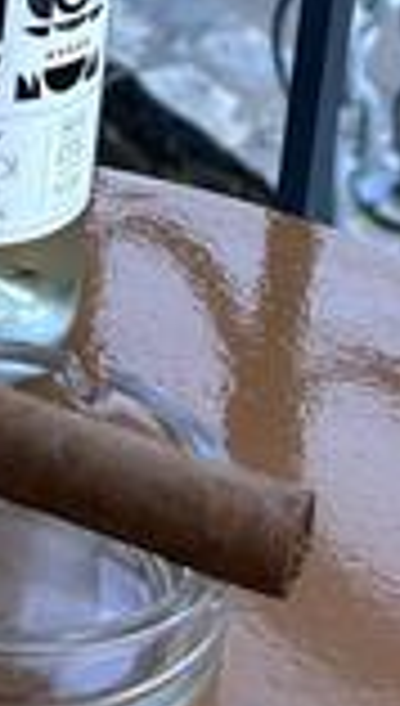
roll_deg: -2.5
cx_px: -18
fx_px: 2024
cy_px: -351
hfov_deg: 11.2
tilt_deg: -18.8
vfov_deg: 17.7
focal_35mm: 108
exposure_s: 1/808
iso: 50
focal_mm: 5.7
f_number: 1.5
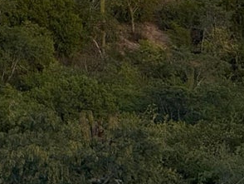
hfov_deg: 3.5
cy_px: -129
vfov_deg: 2.7
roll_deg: +1.1
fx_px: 3929
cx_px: -210
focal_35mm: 557
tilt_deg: -0.1
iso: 50
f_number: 2.8
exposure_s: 1/426
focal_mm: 15.66
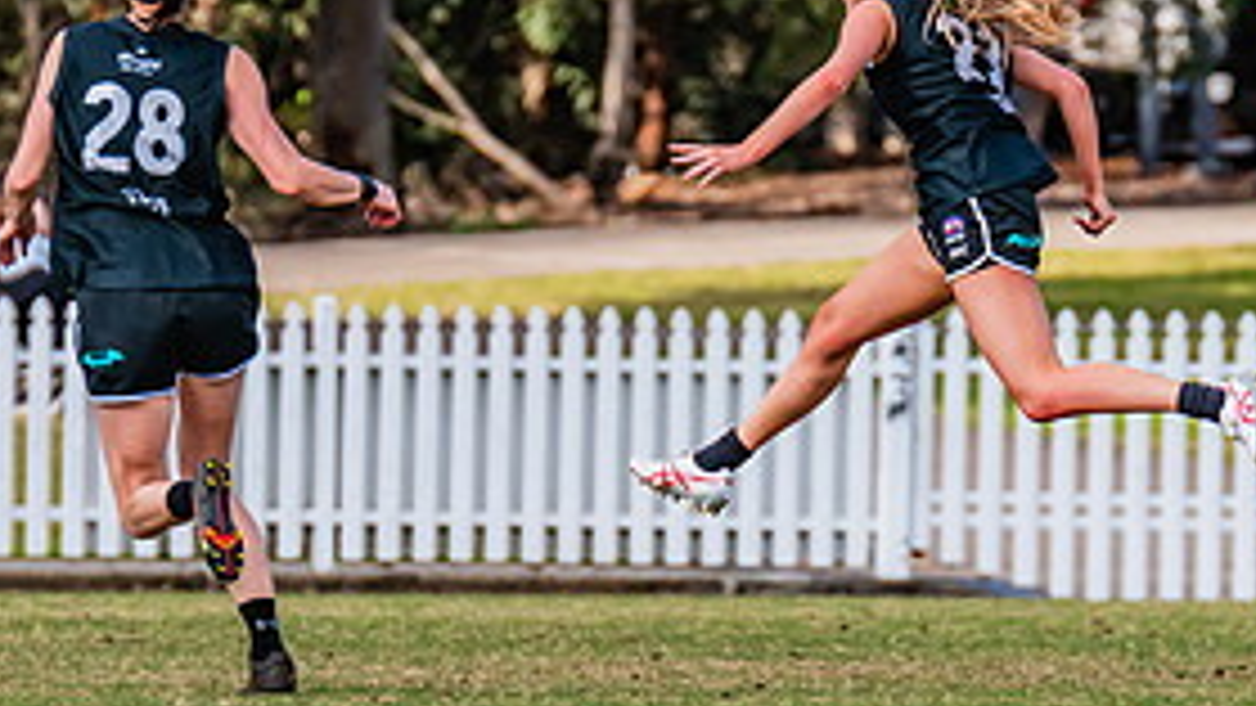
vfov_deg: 1.1
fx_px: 35705
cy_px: 318
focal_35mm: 1072
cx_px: 757
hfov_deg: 2.0
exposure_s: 1/1600
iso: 800
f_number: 7.1
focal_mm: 380
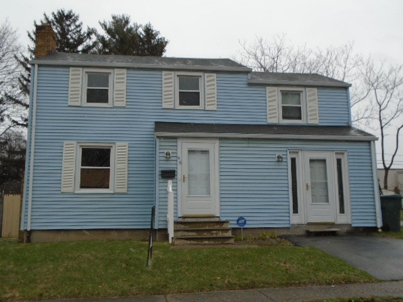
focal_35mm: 36
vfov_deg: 39.7
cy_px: 151
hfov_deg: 51.4
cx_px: 202
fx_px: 419
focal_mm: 6.4
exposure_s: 1/400
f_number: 3.8
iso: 100
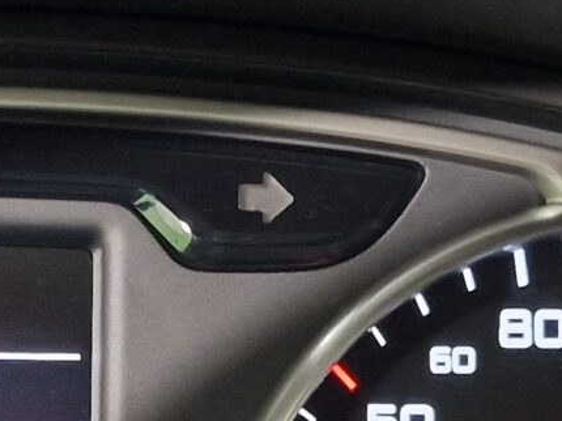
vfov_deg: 10.6
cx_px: -101
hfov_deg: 14.0
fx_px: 2223
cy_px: 526
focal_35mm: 137
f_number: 1.8
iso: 500
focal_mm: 6.4
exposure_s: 1/20
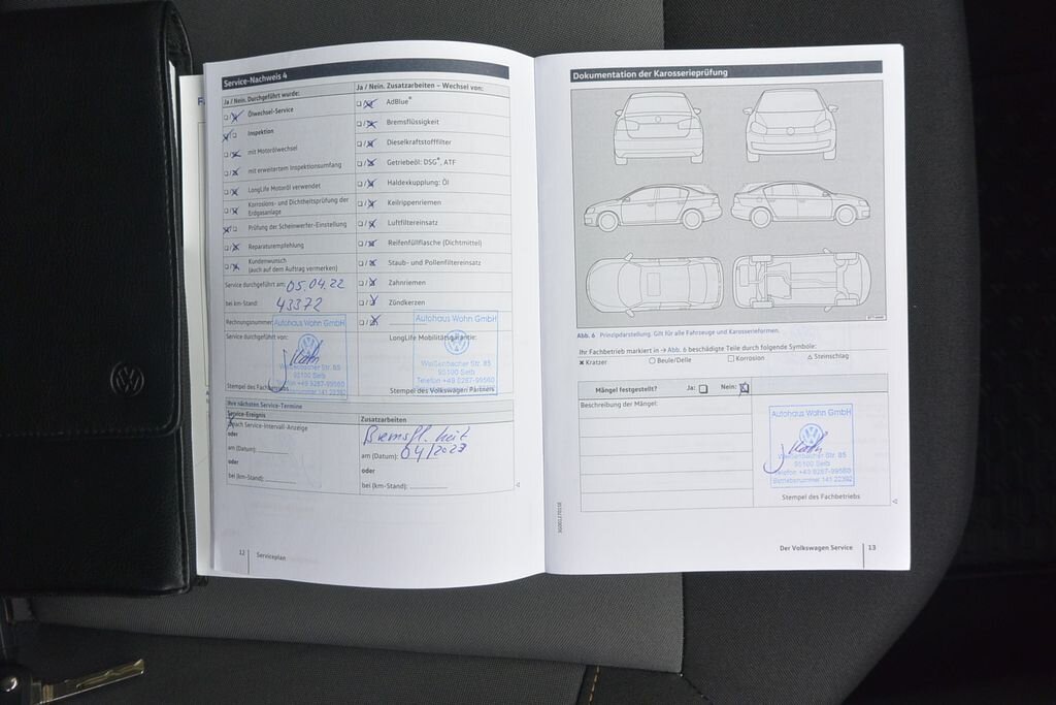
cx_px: 528
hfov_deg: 65.5
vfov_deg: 46.4
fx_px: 821
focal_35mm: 28
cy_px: 352
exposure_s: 1/500
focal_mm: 10.7
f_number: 4
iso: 160
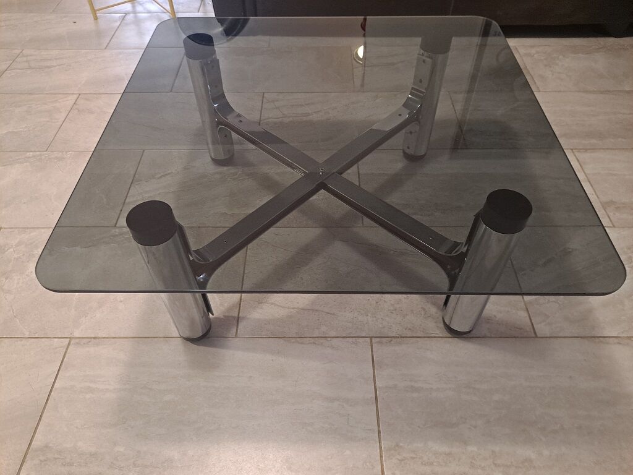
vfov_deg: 54.9
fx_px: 457
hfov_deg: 69.4
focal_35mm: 25
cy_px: 238
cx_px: 316
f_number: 2
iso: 500
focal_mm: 4.6
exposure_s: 1/20
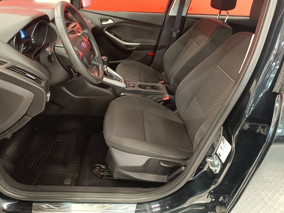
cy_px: 106
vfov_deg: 56.8
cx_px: 142
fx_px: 197
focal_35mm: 24
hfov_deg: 71.6
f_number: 1.88
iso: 684
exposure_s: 1/33.3
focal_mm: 5.59
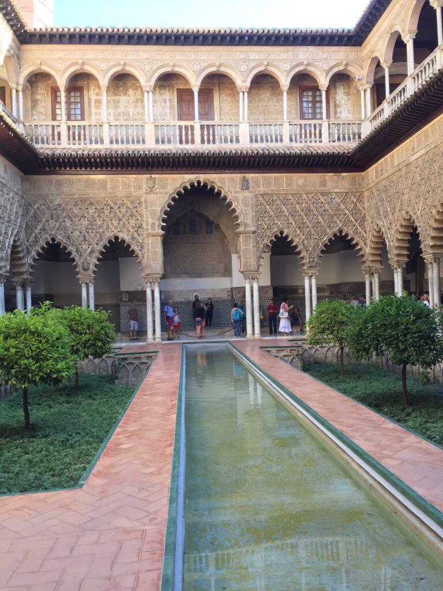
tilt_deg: +0.8
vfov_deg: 61.7
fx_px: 495
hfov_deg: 48.2
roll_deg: +2.2
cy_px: 296
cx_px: 222
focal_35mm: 29
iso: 40
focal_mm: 4.15
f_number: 2.2
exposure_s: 1/100
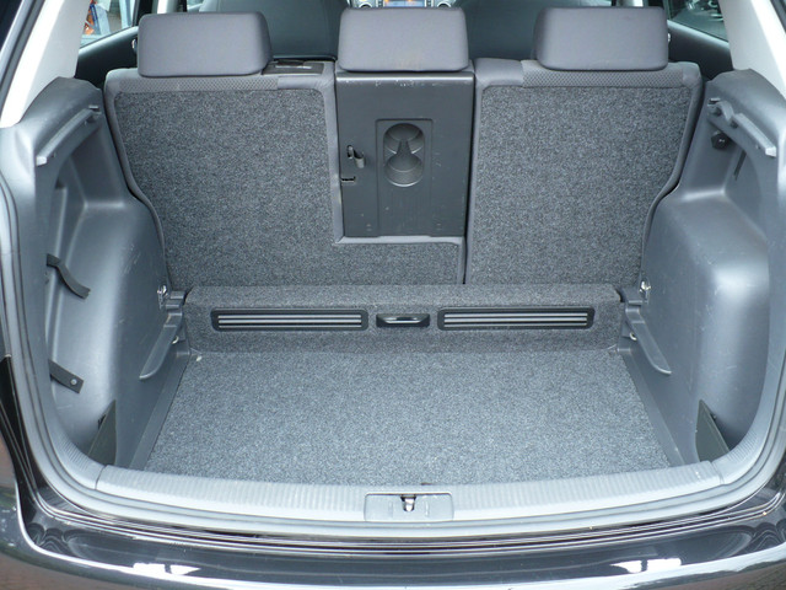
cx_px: 393
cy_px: 295
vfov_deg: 38.7
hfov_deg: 50.1
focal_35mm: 37
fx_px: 840
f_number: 2.8
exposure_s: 1/60
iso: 100
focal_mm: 6.1
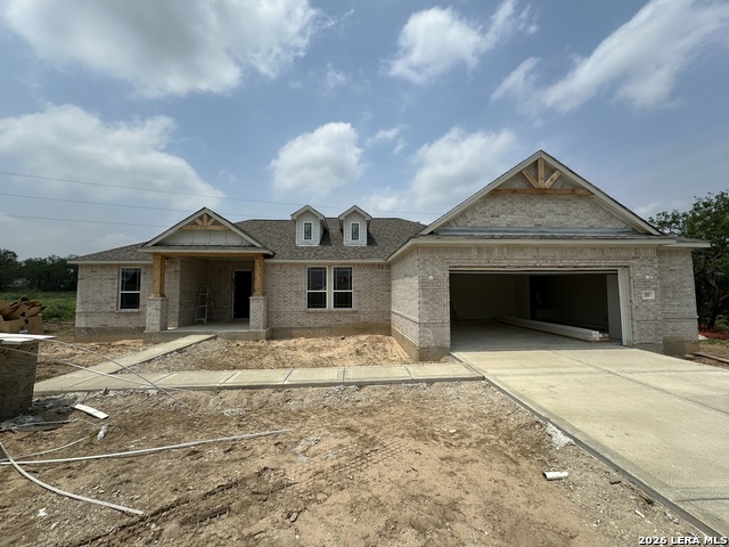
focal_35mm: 14
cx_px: 364
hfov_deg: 102.1
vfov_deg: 85.7
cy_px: 274
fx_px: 295
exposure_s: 1/3509
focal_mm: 2.22
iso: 40
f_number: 2.2
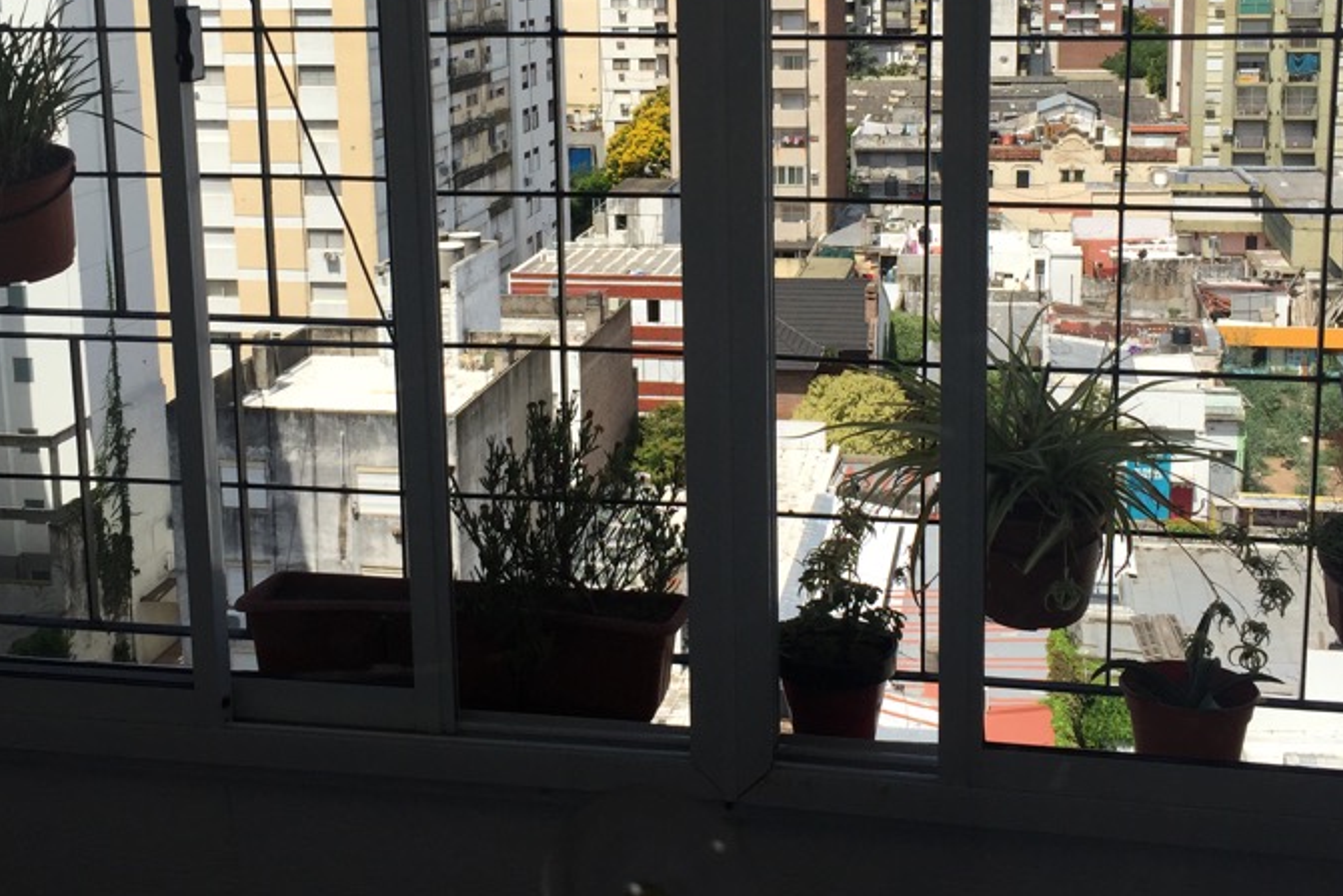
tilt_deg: -9.2
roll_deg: +0.4
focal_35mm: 46
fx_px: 1717
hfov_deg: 42.7
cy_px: 226
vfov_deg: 28.8
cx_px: 687
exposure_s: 1/2475
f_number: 2.2
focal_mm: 4.15
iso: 32
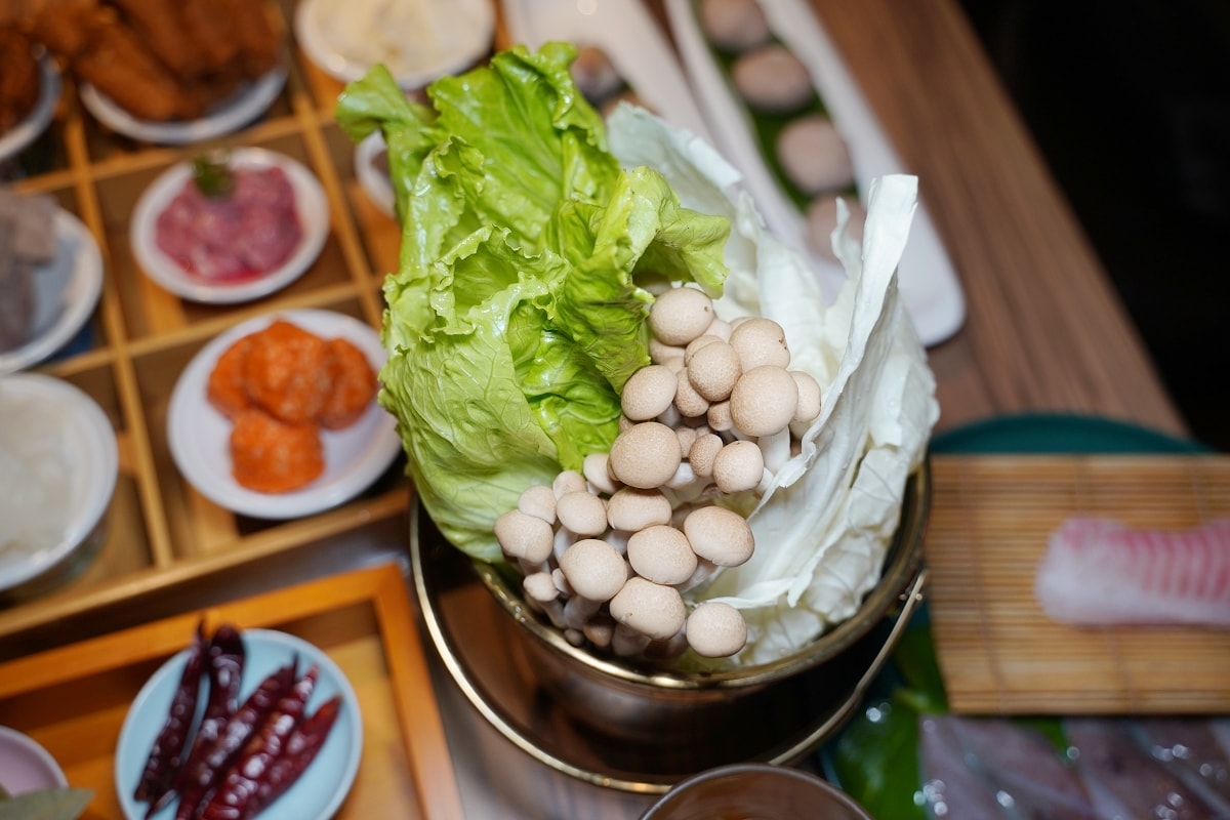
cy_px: 410
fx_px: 1196
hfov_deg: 54.4
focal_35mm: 35
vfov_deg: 37.9
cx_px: 615
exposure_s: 1/60
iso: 320
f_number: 4
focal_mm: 35
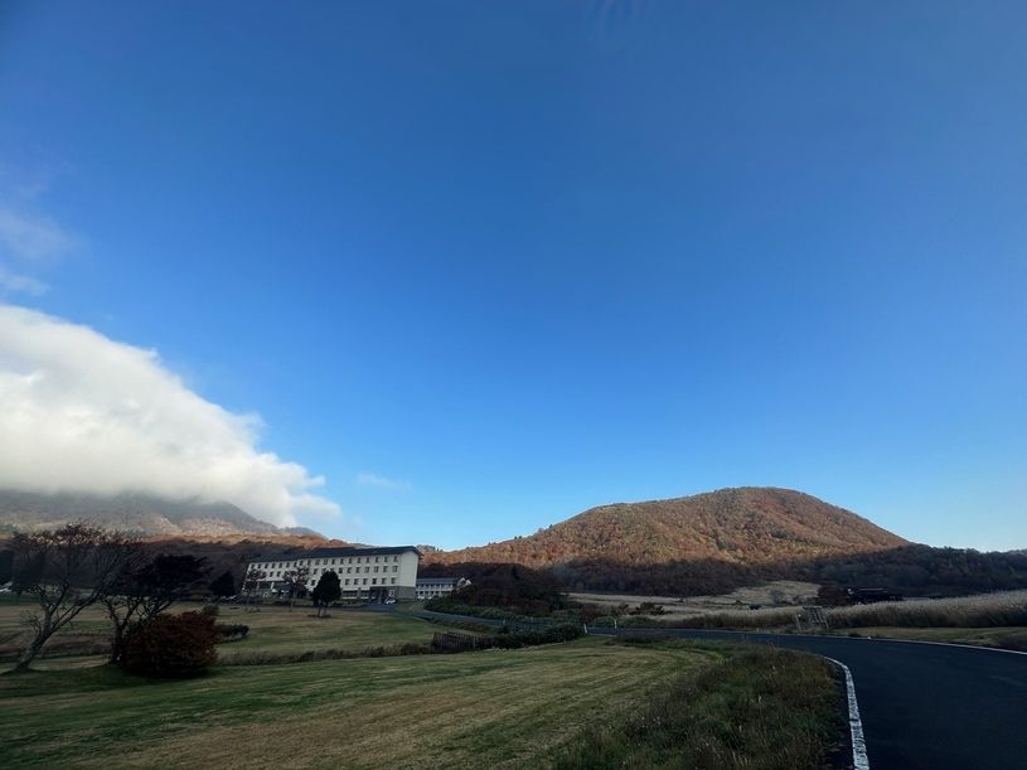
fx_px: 415
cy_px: 385
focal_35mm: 14
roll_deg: -0.1
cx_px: 514
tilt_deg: +28.5
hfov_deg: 102.1
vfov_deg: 85.7
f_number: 2.2
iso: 50
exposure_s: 1/1453
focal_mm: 2.22
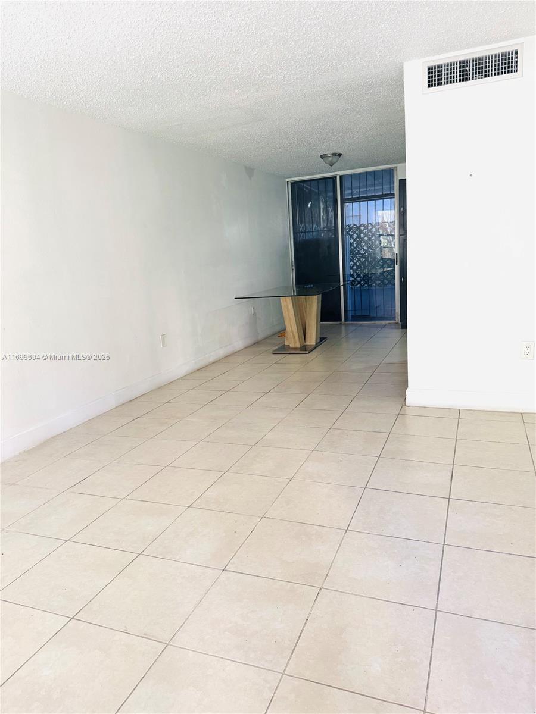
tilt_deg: -11.0
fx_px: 495
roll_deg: +4.0
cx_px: 268
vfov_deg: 71.6
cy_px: 357
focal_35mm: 24
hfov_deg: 56.8
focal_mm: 6.76
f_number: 1.78
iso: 200
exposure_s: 1/119
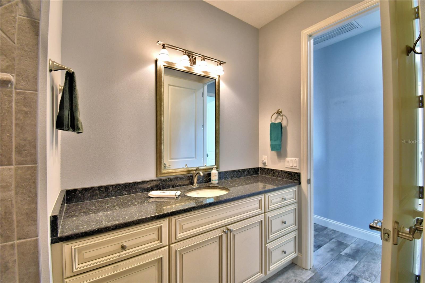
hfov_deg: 100.4
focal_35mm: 15
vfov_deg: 77.3
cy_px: 142
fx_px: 177
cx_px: 212
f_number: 4.5
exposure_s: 1/40
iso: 400
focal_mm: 10
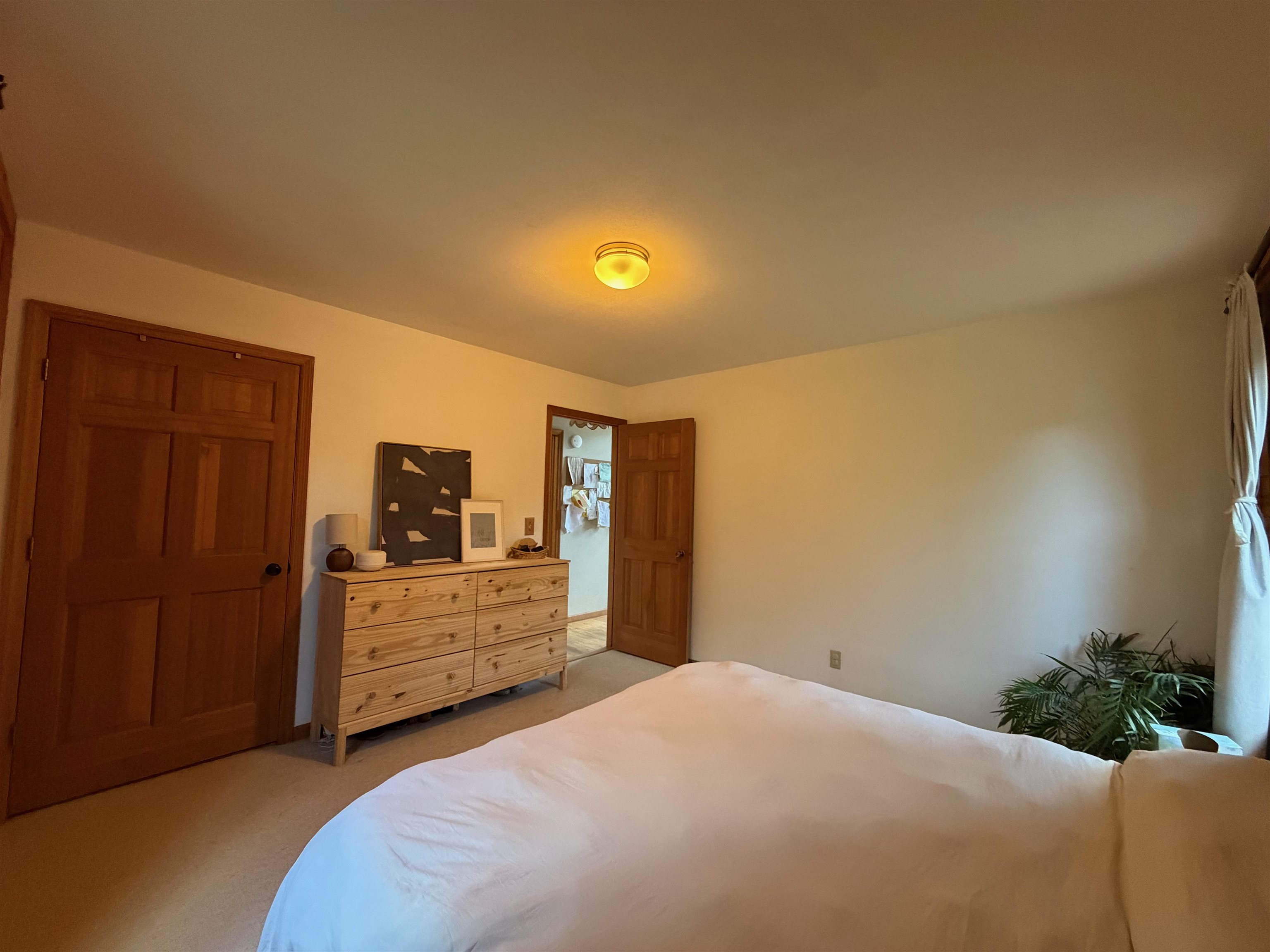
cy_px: 476
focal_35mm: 14
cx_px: 635
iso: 500
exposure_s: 1/60
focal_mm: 2.22
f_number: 2.2
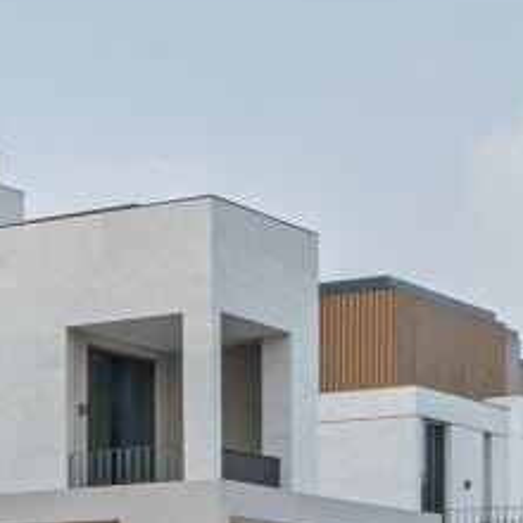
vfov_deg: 16.7
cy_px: 231
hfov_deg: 9.1
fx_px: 1778
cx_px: -1391
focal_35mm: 104
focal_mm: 14
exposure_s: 1/80
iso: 100
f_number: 14
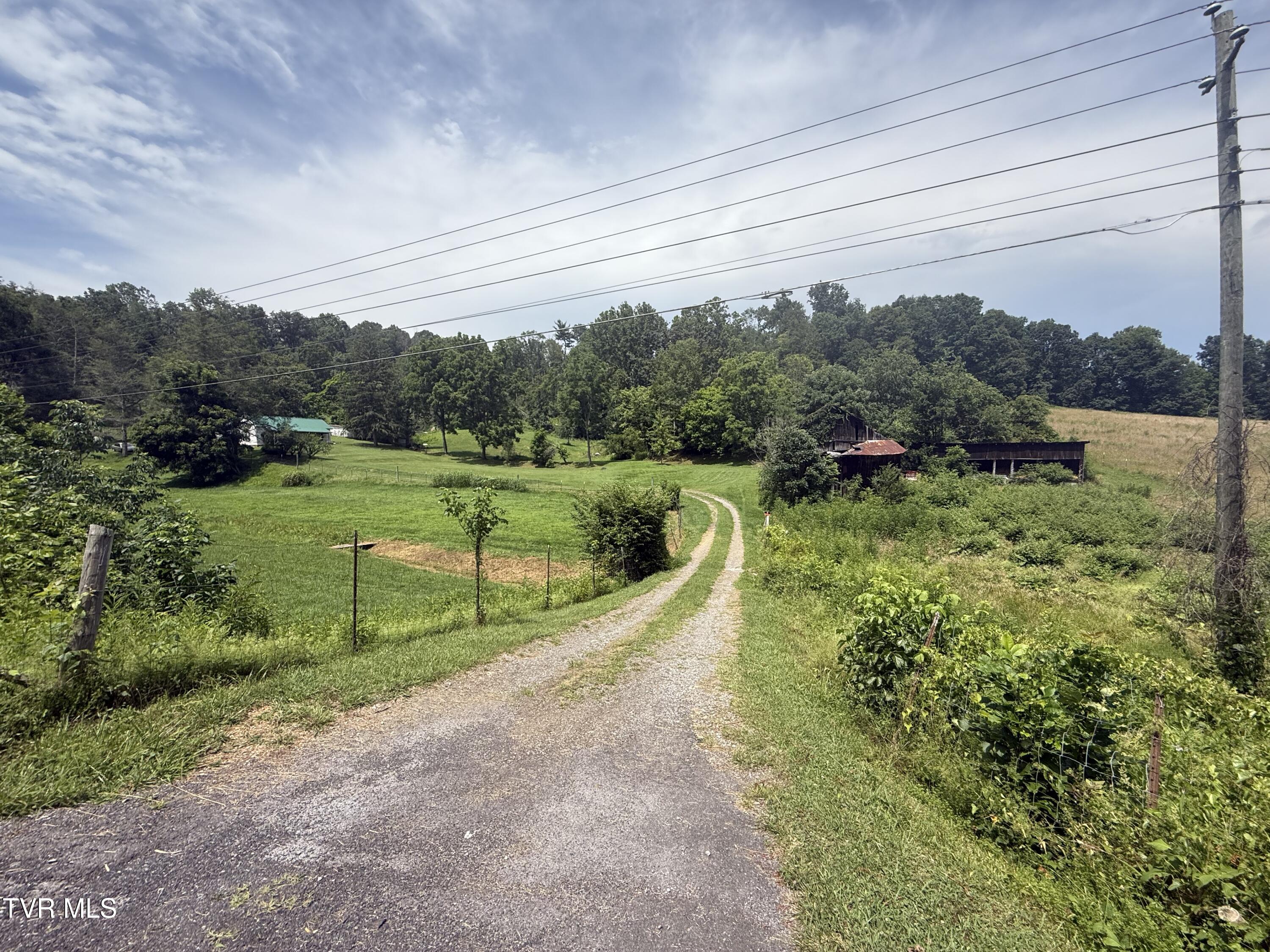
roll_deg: -0.2
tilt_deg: -2.4
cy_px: 476
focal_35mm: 14
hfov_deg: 102.1
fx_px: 514
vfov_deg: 85.7
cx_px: 635
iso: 50
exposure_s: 1/1698
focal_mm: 2.22
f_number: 2.2
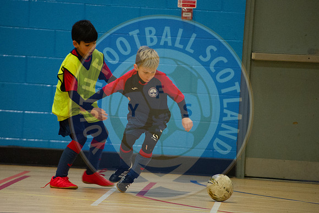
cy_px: 103
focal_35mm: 452
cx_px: 139
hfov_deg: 4.6
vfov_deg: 3.0
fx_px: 4003
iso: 8000
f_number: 5.6
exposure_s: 1/320
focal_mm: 400
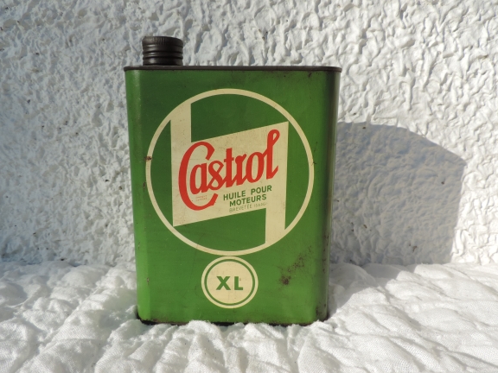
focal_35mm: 25
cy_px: 190
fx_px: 360
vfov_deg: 54.9
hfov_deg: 69.4
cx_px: 240
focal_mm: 4.3
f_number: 3
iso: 80
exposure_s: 1/1250
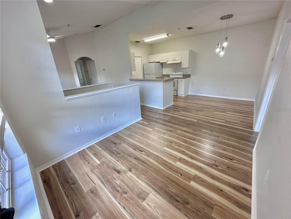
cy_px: 110
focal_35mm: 14
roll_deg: +3.3
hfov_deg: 102.1
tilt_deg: -20.0
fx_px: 118
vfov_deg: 85.7
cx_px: 146
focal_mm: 2.22
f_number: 2.2
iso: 160
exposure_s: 1/120
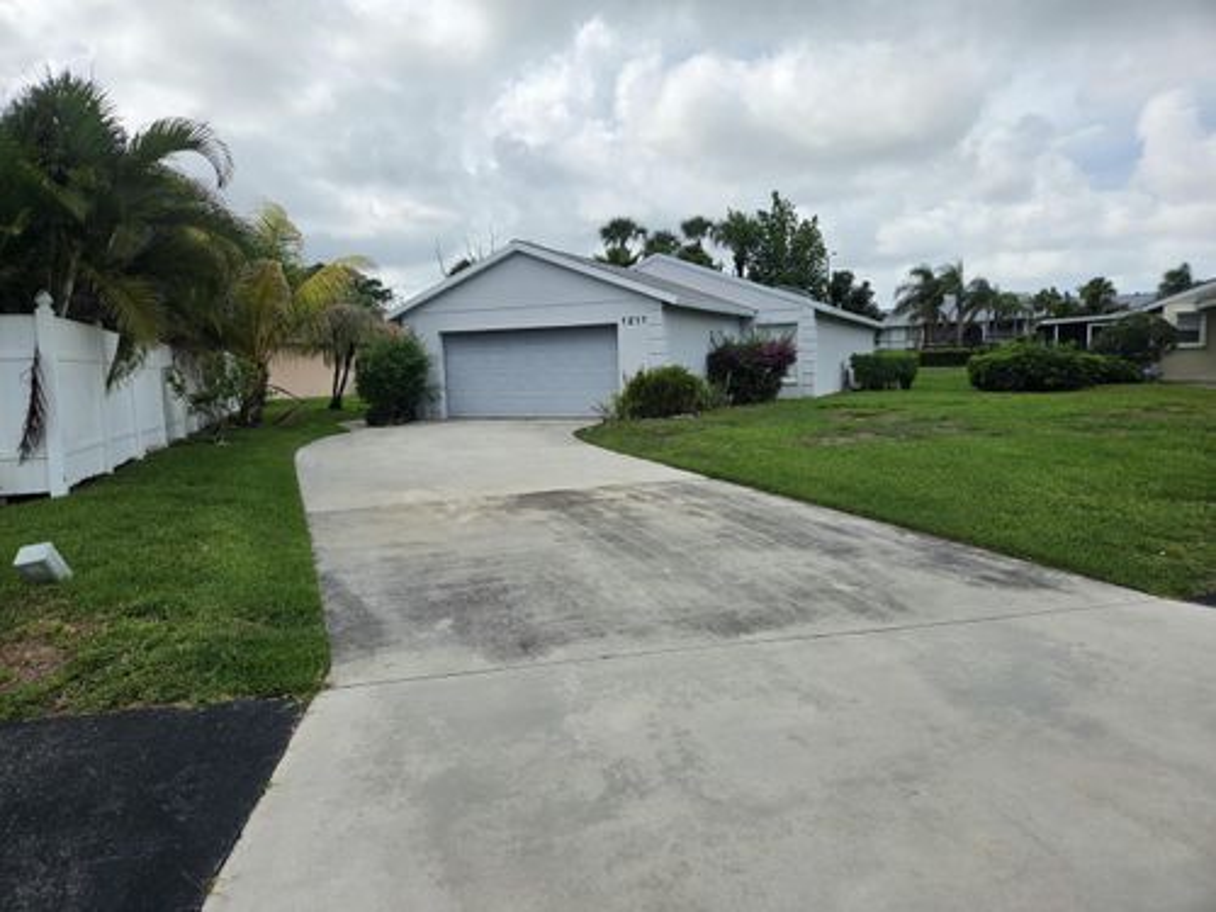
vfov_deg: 58.9
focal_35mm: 23
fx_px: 808
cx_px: 608
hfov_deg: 73.9
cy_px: 456
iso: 80
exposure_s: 1/6217
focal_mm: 5.4
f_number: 1.8
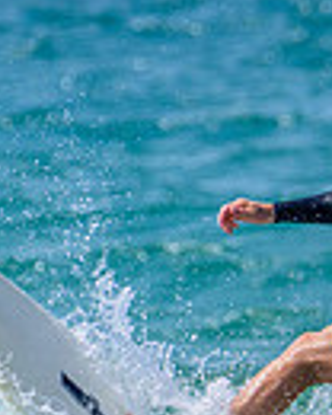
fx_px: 35029
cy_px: 575
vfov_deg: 0.7
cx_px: 294
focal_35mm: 2852
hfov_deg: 0.5
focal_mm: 610
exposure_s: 1/2000
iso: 1250
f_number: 11
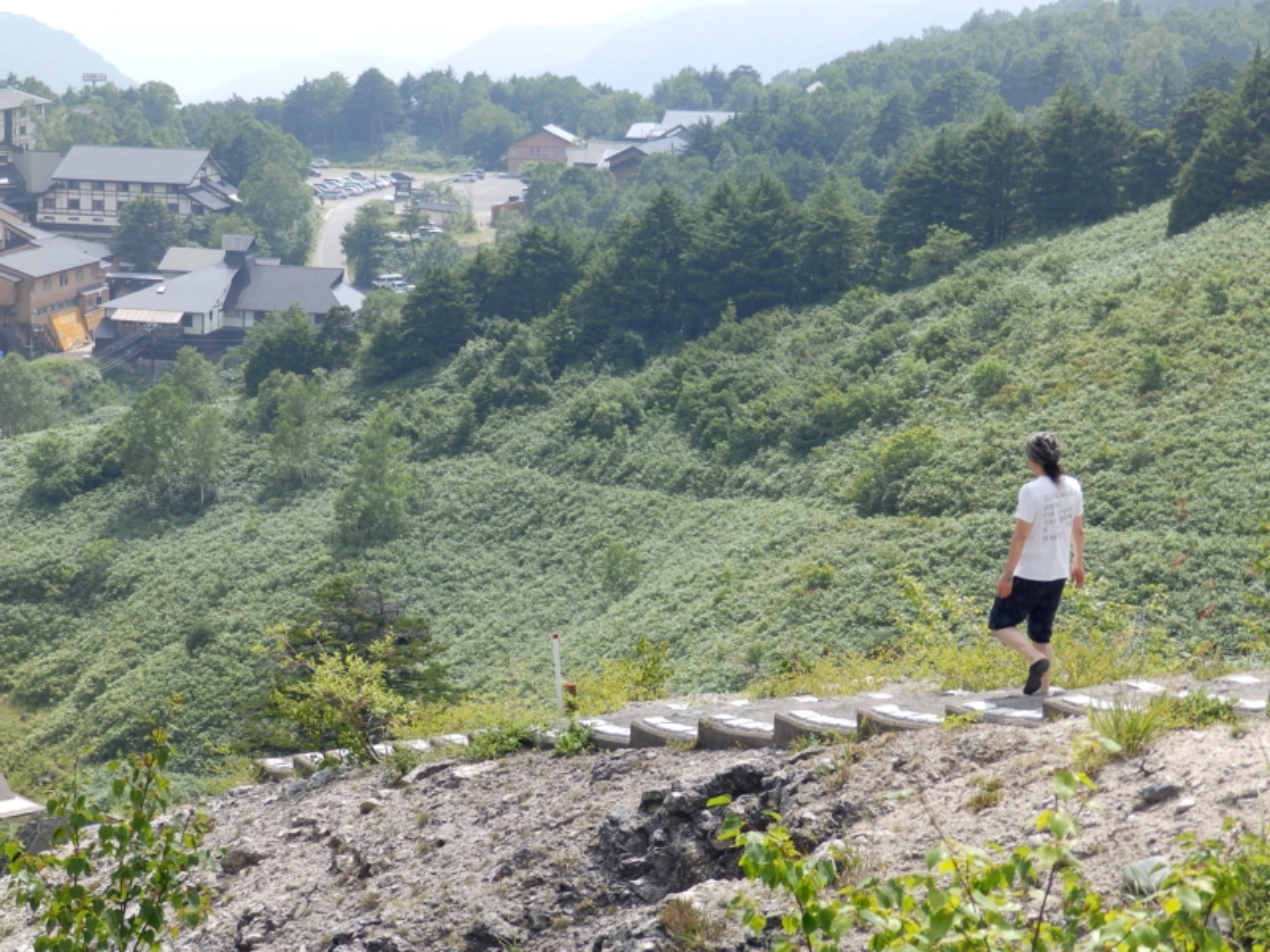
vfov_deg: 19.4
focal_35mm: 76
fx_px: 2788
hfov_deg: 25.7
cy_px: 476
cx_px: 635
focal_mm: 13.6
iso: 80
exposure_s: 1/250
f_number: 4.8
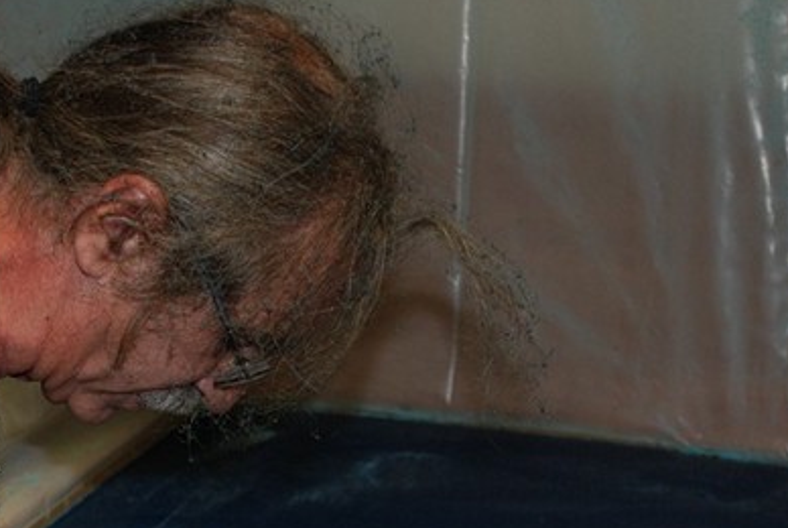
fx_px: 2258
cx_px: 169
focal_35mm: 103
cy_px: 571
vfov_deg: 13.1
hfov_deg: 19.6
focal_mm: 26
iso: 200
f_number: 4.2
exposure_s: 1/60
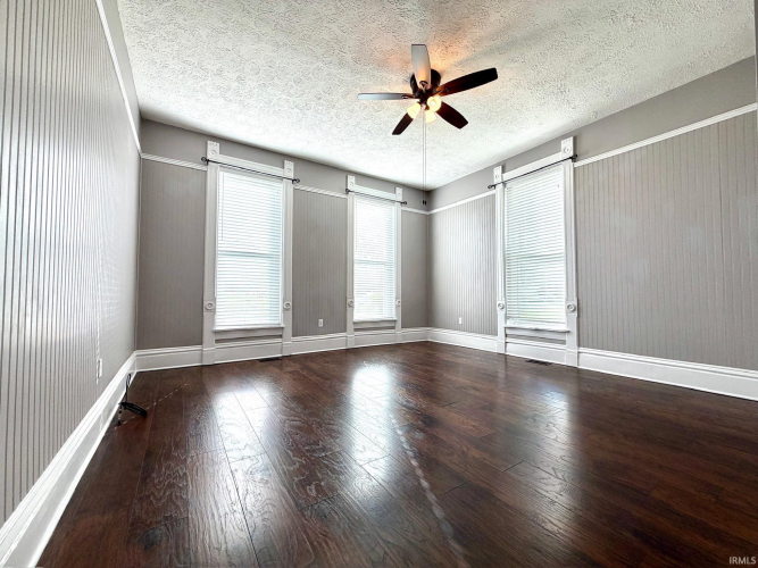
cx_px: 379
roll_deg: +0.2
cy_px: 284
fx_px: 307
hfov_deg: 102.1
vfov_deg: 85.7
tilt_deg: +1.5
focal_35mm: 14
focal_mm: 2.22
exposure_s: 1/141
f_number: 2.2
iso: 50
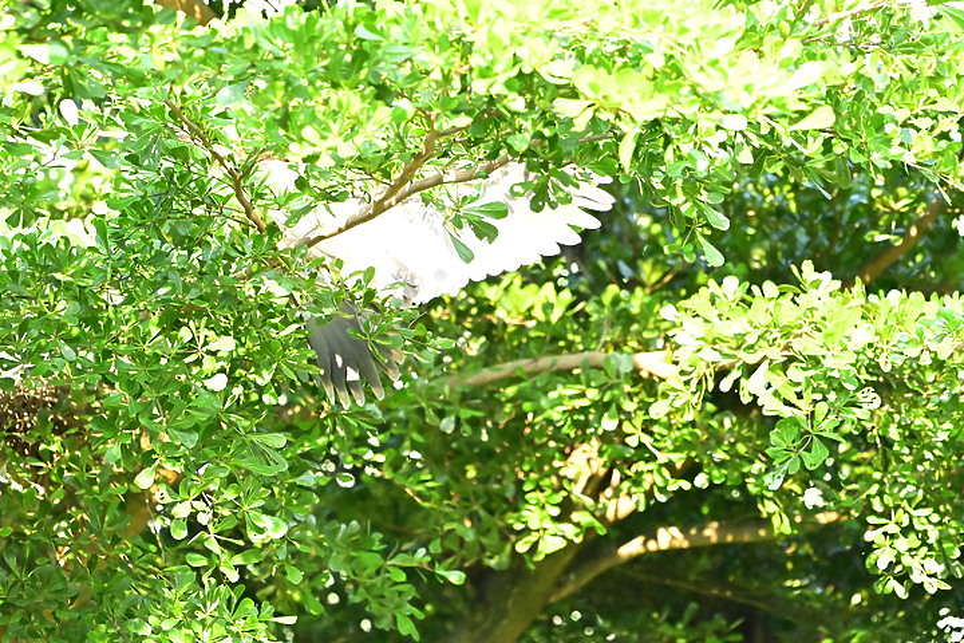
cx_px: 482
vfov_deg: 3.6
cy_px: 322
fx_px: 10175
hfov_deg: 5.4
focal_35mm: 380
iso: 9000
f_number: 5.6
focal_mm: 380
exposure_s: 1/3200
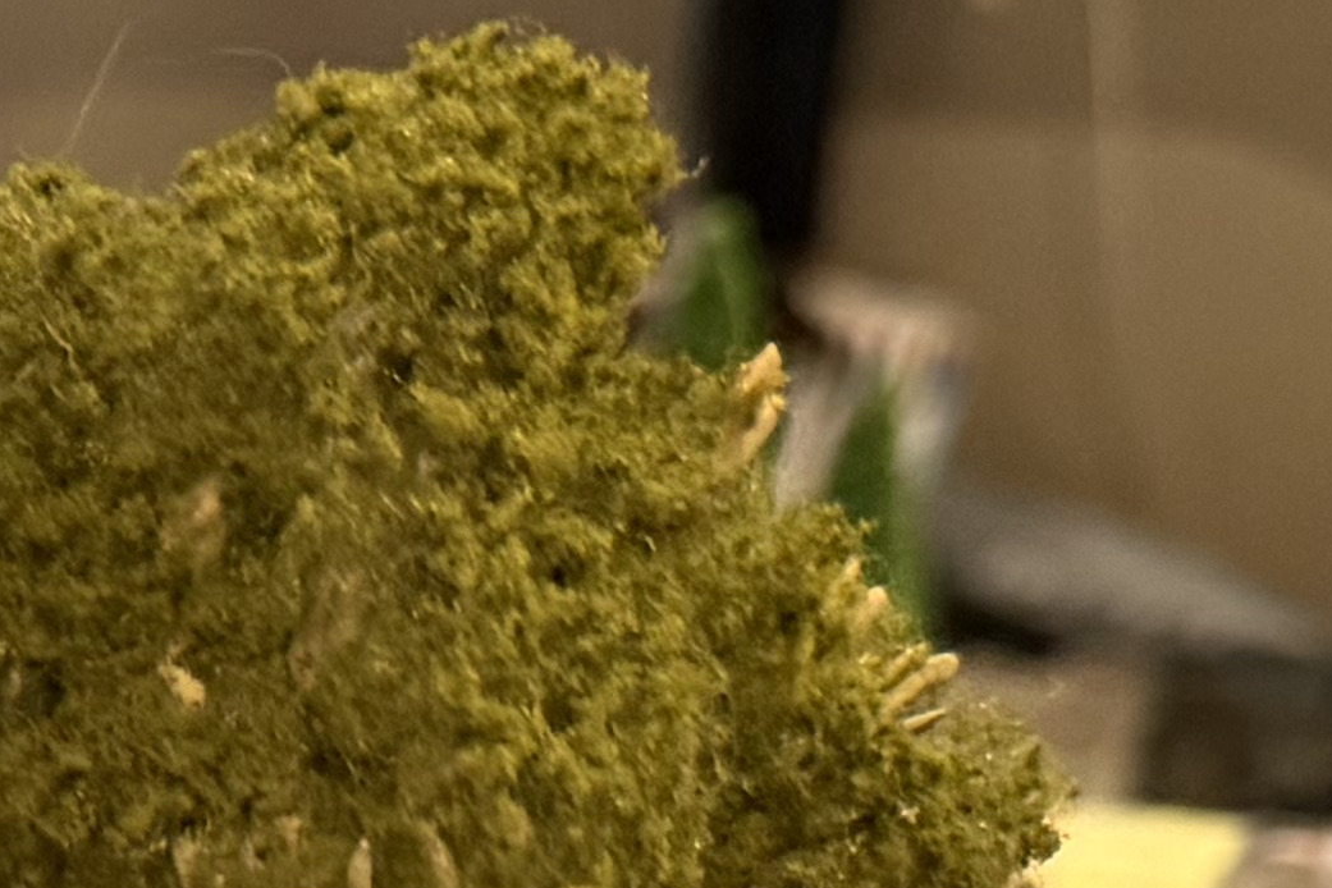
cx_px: -1301
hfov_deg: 13.1
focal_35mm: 137
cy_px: 1509
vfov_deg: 9.6
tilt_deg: -18.0
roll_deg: +0.1
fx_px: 5069
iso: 400
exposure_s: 1/60
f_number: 1.78
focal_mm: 6.76
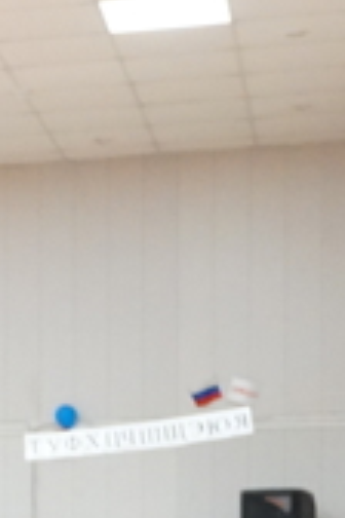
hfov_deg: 8.3
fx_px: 2217
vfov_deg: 12.9
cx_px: -431
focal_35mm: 154
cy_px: 644
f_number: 4
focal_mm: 23
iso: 5000
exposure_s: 1/160
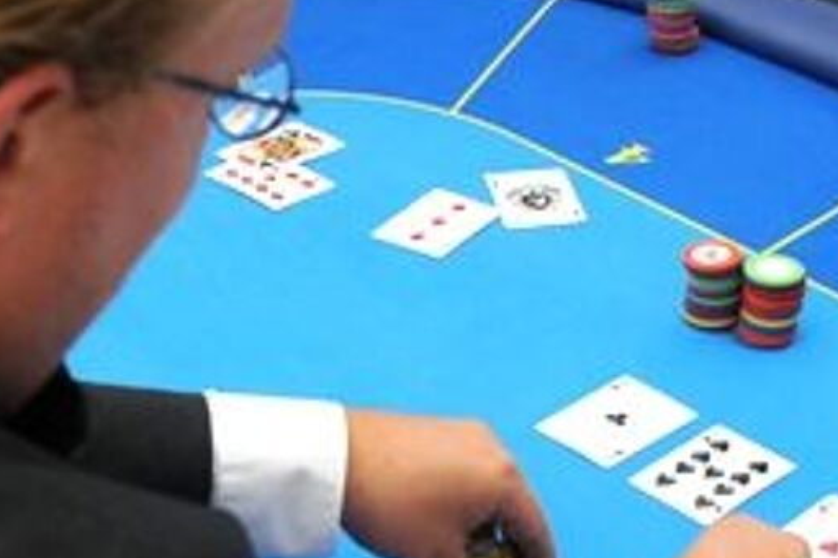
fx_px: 1908
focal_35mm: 82
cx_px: 260
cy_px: 433
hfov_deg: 24.6
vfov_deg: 16.5
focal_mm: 28
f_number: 6.3
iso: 400
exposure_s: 1/160
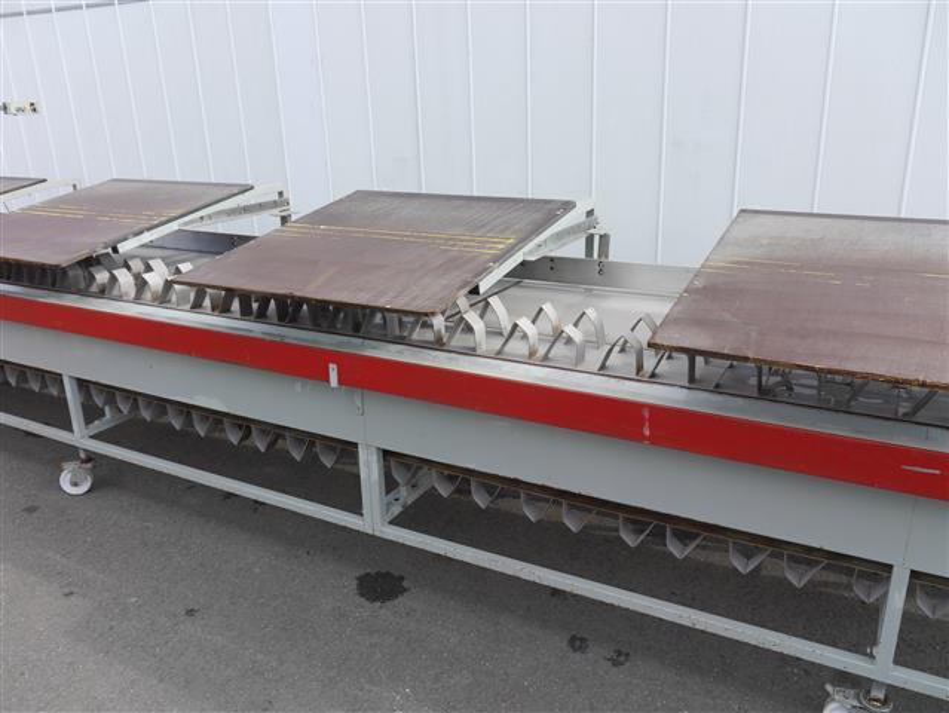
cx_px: 474
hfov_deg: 63.4
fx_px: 768
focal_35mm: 28
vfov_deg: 49.8
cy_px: 356
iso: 160
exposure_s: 1/200
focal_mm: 14
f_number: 5.6
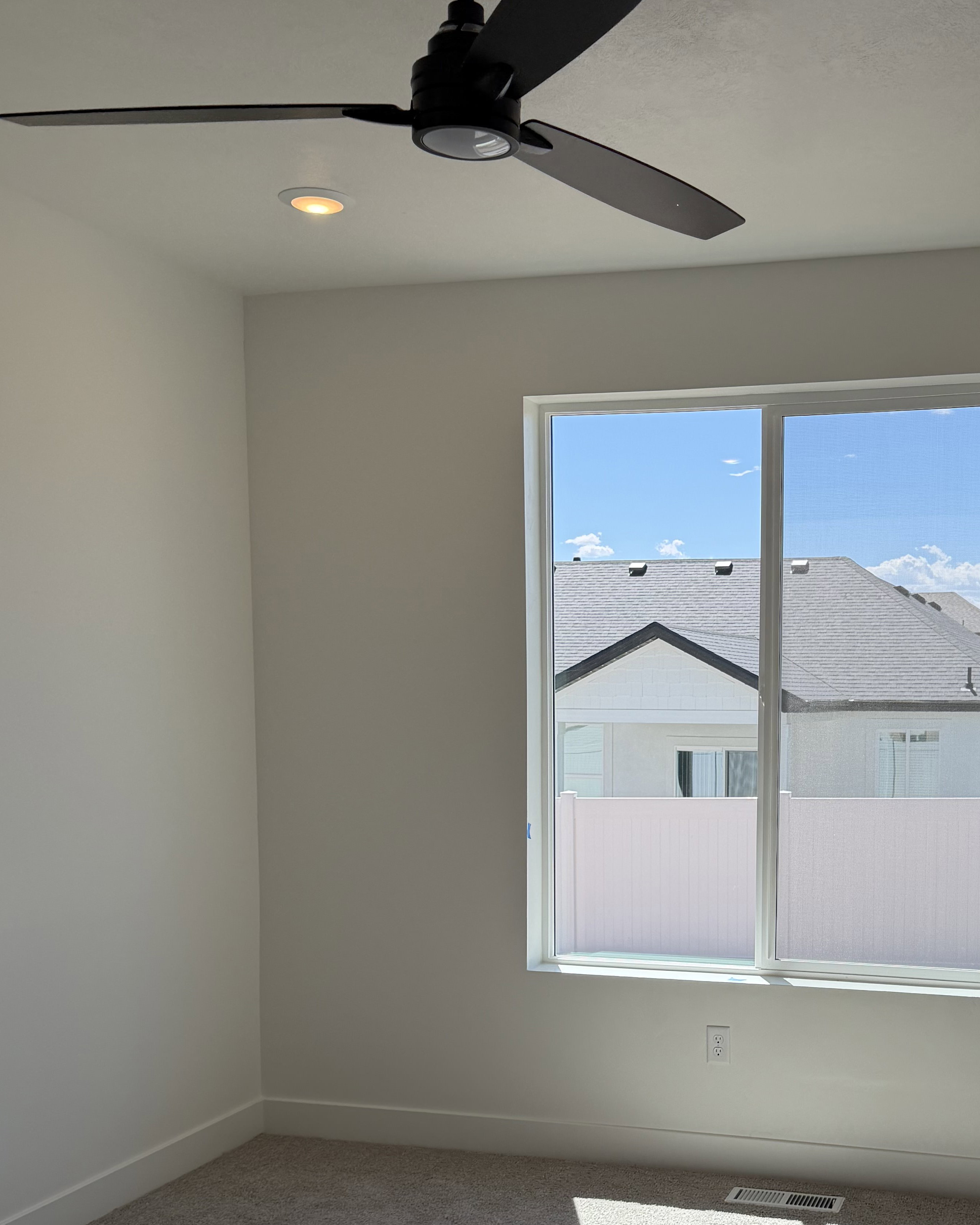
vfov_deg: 44.9
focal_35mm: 40
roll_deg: -0.9
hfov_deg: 36.5
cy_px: 849
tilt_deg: -5.3
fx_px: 1450
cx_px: 724
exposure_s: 1/1770
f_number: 1.78
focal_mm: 6.76
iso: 100
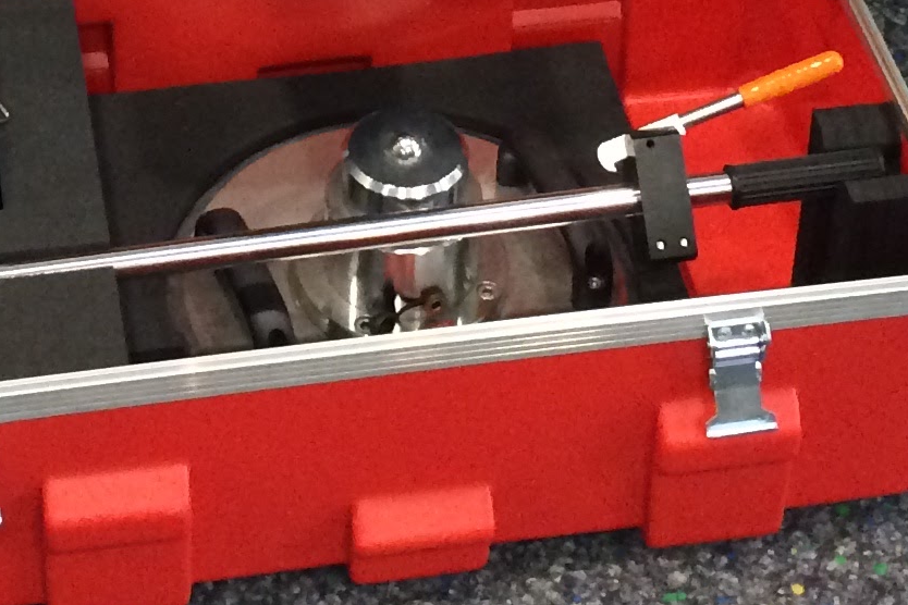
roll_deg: +1.1
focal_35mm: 118
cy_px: -505
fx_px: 2976
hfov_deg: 17.3
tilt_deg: -33.3
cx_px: 233
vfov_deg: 10.8
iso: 250
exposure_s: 1/33
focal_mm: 4.15
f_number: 2.2
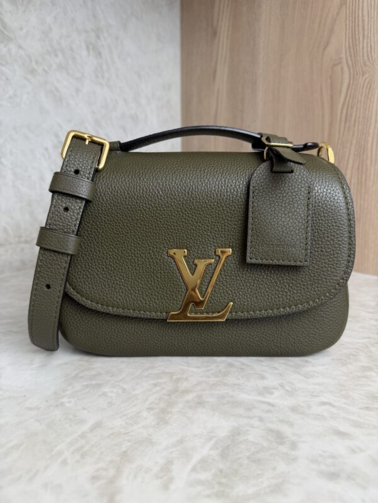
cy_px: 252
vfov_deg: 71.6
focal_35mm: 24
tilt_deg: -12.4
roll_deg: -0.1
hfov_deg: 56.8
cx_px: 189
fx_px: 349
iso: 80
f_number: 1.78
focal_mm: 6.76
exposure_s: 1/120
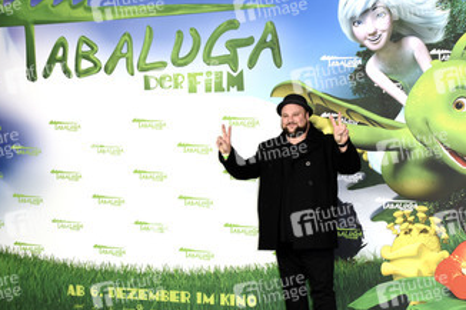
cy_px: 184
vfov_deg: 25.0
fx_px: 699
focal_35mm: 54
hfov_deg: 36.7
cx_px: 289
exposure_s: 1/125
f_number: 5.6
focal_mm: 26
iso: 500
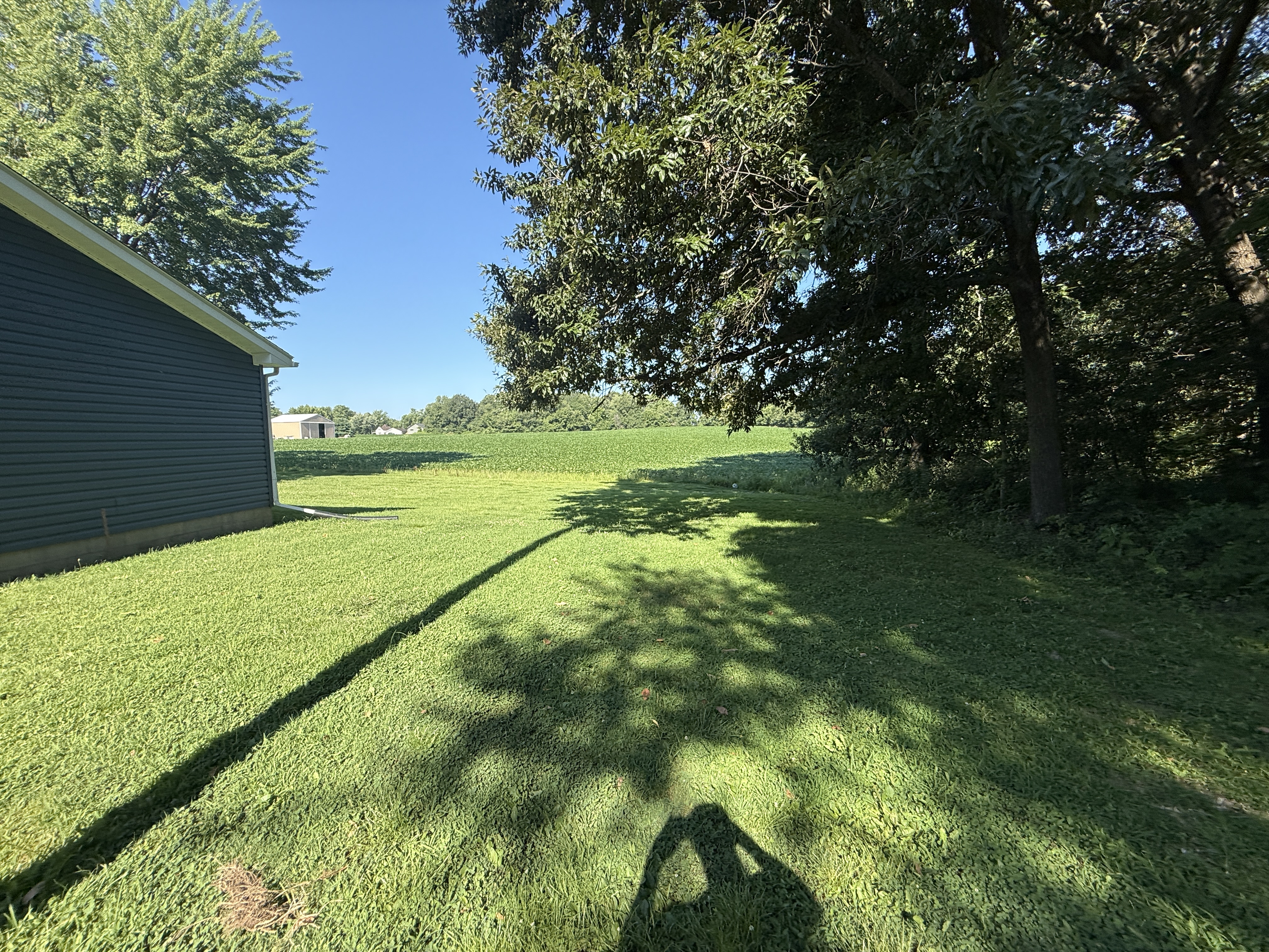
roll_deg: +1.3
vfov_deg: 85.7
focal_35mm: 14
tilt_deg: -4.7
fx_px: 513
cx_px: 634
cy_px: 476
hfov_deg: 102.1
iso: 50
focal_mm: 2.22
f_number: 2.2
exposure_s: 1/789
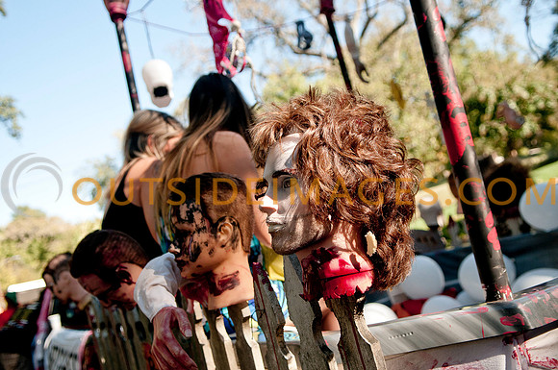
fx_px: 882
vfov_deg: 23.7
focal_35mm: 57
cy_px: 185
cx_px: 279
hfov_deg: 35.1
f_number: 2.8
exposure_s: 1/1600
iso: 250
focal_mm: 38
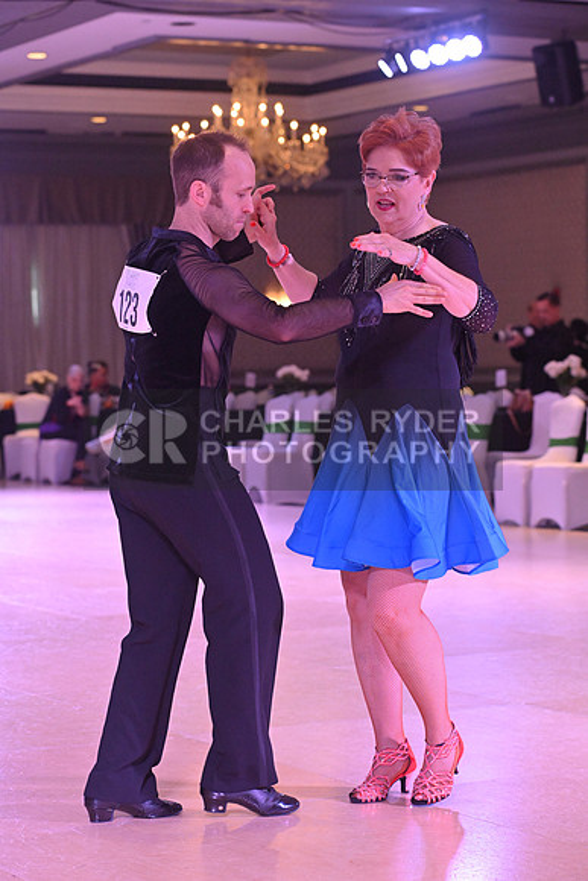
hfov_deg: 14.4
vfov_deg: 21.5
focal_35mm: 95
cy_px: 440
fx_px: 2326
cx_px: 294
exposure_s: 1/400
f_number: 5.6
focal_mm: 95
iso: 5000
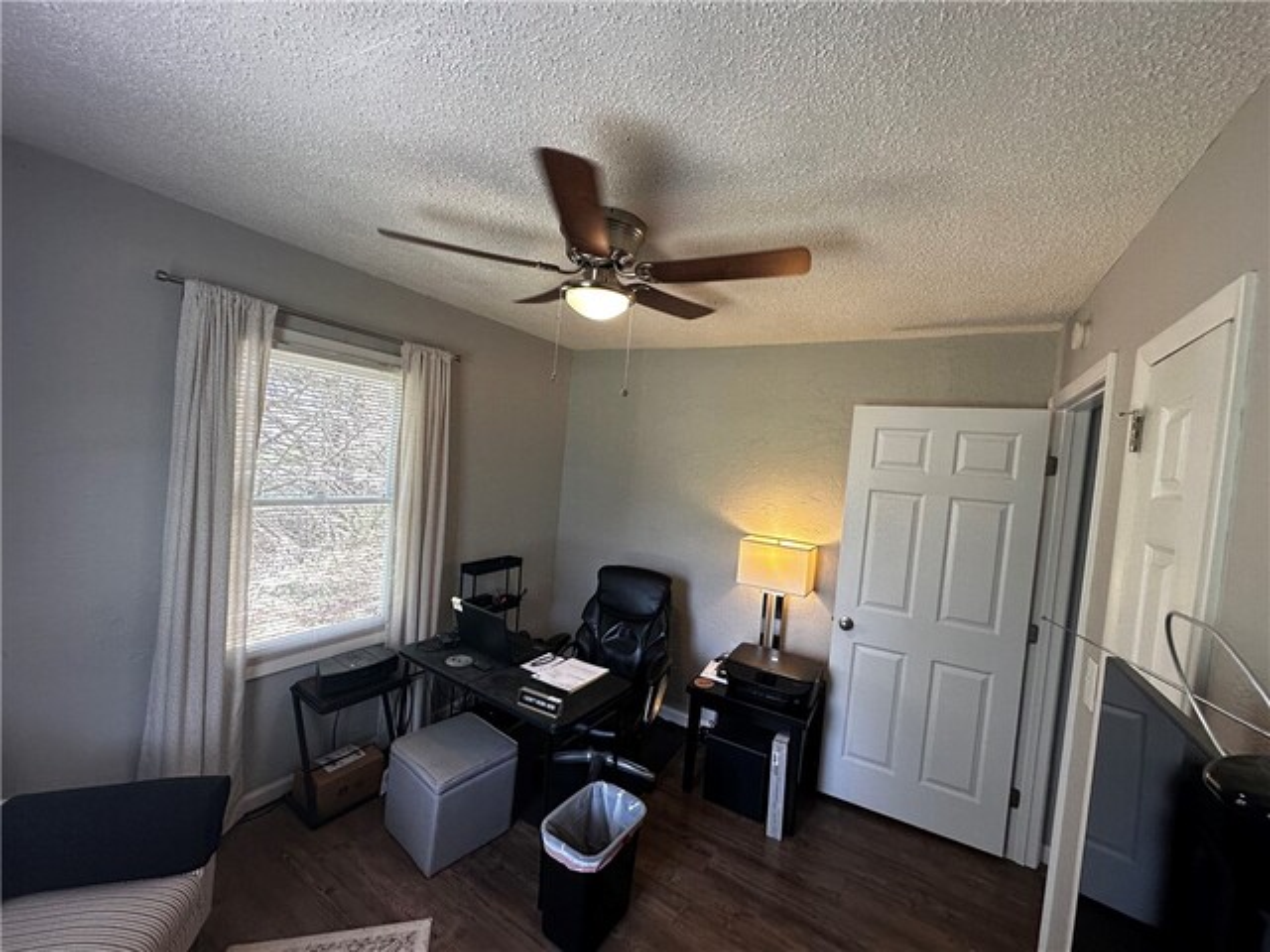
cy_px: 476
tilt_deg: -2.0
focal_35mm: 14
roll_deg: -5.2
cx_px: 635
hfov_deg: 102.1
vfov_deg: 85.7
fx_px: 514
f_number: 2.2
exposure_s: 1/120
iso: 200
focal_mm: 2.22
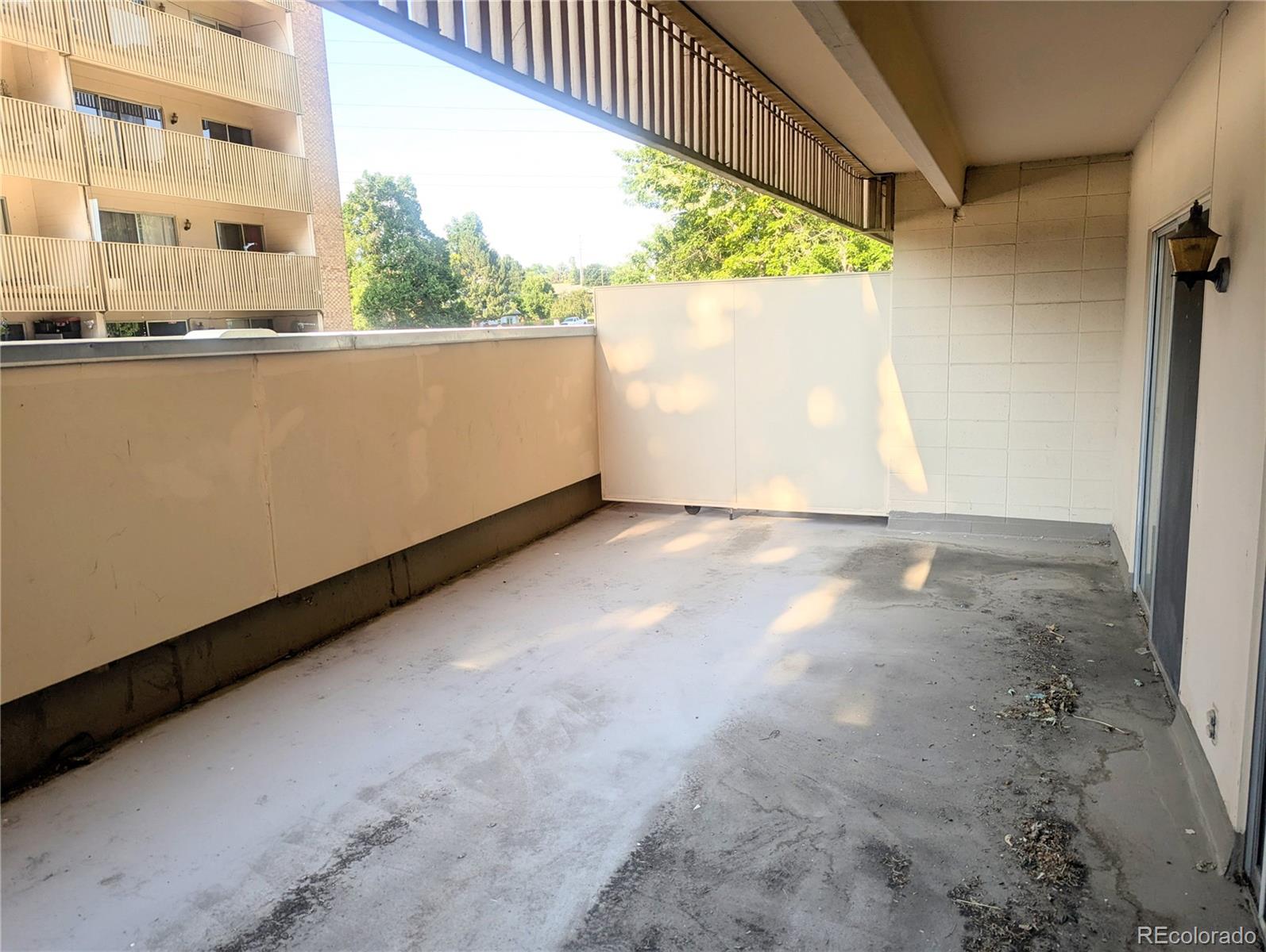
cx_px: 633
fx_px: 879
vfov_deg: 56.9
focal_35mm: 24
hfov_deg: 71.5
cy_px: 476
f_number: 1.85
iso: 35
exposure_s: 1/315
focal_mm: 6.81
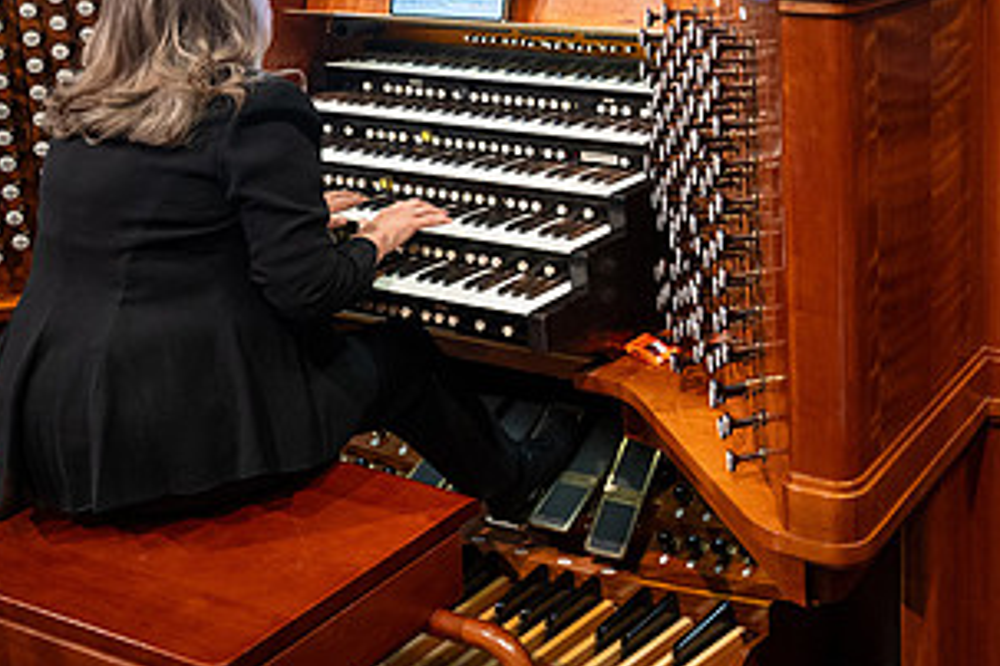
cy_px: 51
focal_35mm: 46
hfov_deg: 39.1
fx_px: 1278
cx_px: 934
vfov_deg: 28.0
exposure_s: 1/320
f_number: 2.8
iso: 1600
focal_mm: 24
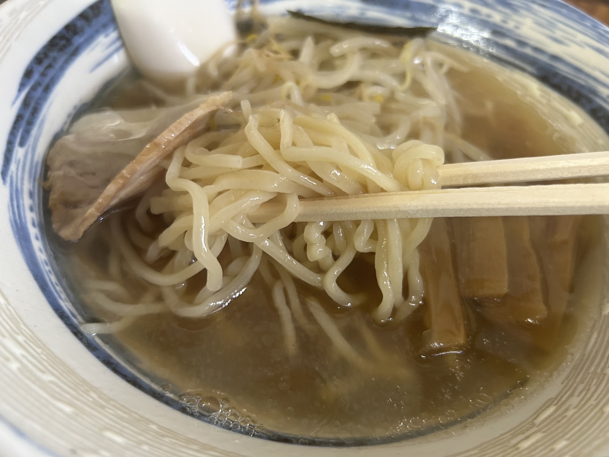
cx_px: 304
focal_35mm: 26
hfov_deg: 67.3
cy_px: 228
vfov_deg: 53.1
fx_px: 457
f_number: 1.5
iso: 250
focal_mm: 5.7
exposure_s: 1/50
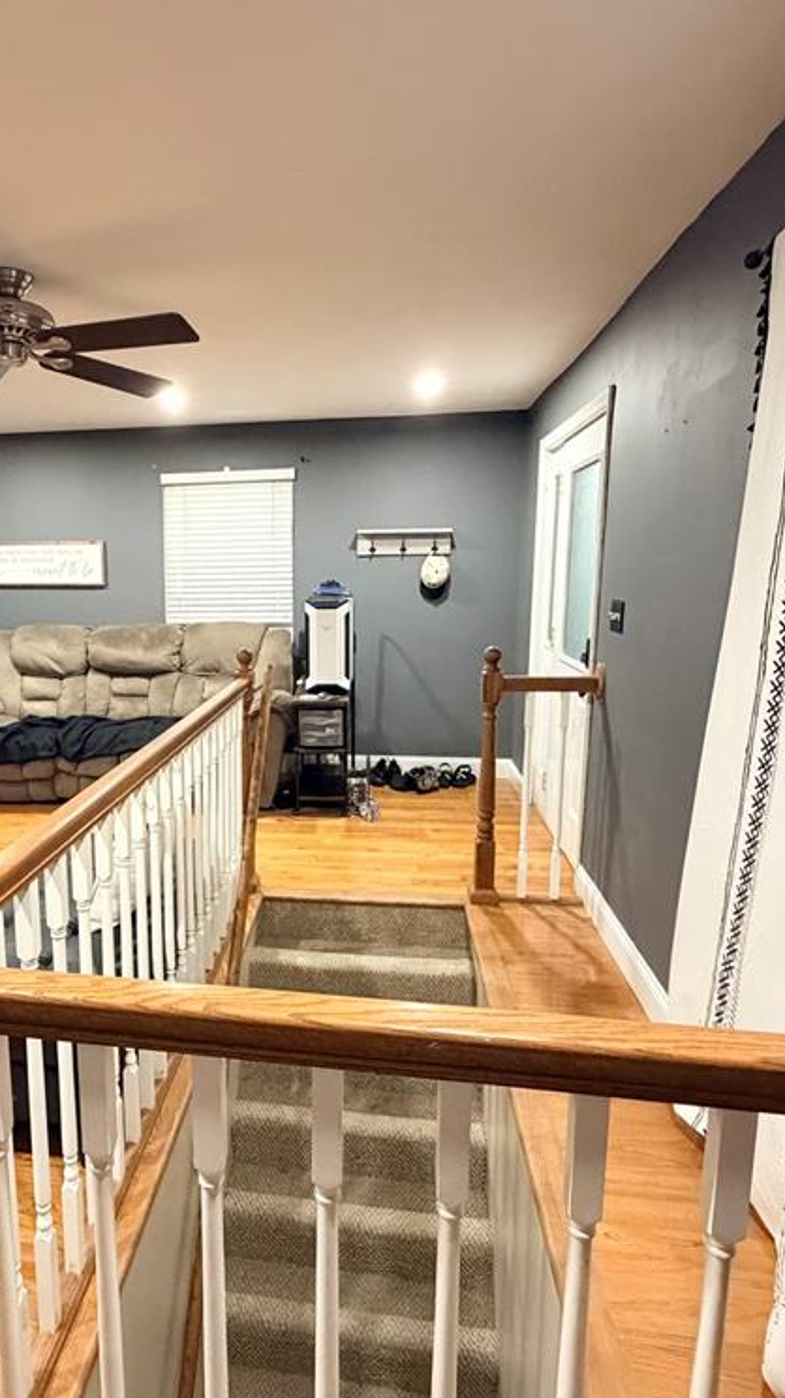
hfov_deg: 52.3
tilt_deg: -9.8
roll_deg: +1.8
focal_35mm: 21
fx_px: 778
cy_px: 703
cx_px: 246
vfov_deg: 83.9
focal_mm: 2.22
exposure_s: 1/60
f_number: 2.2
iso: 800
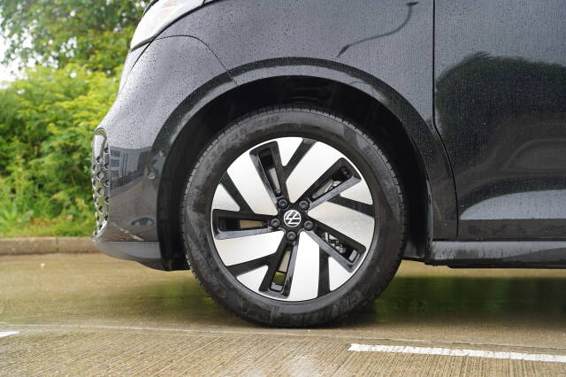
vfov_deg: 24.9
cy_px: 188
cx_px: 283
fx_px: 853
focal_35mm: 54
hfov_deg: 36.7
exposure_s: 1/60
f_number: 4
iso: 250
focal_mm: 54.3
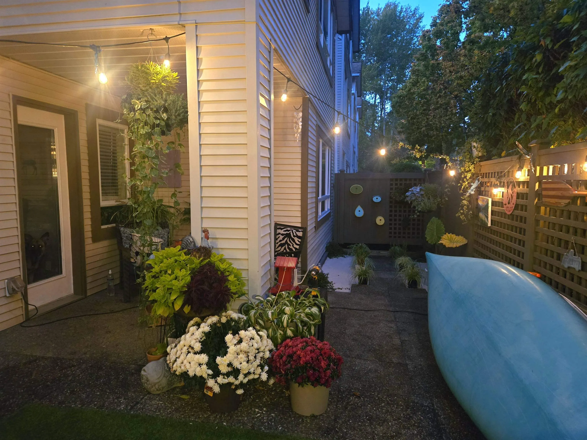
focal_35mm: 23
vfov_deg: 58.9
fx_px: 390
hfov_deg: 73.9
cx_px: 294
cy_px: 220
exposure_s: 1/40
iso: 1250
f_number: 1.8
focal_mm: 5.4
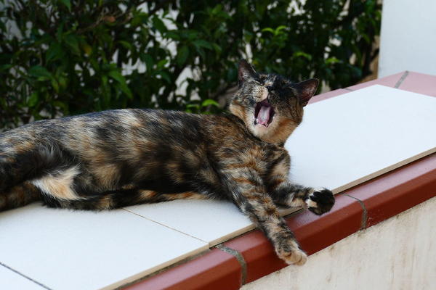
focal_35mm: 81
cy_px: 145
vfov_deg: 16.9
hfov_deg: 25.1
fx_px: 981
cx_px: 218
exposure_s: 1/80
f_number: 3.7
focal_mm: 29.59
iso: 200
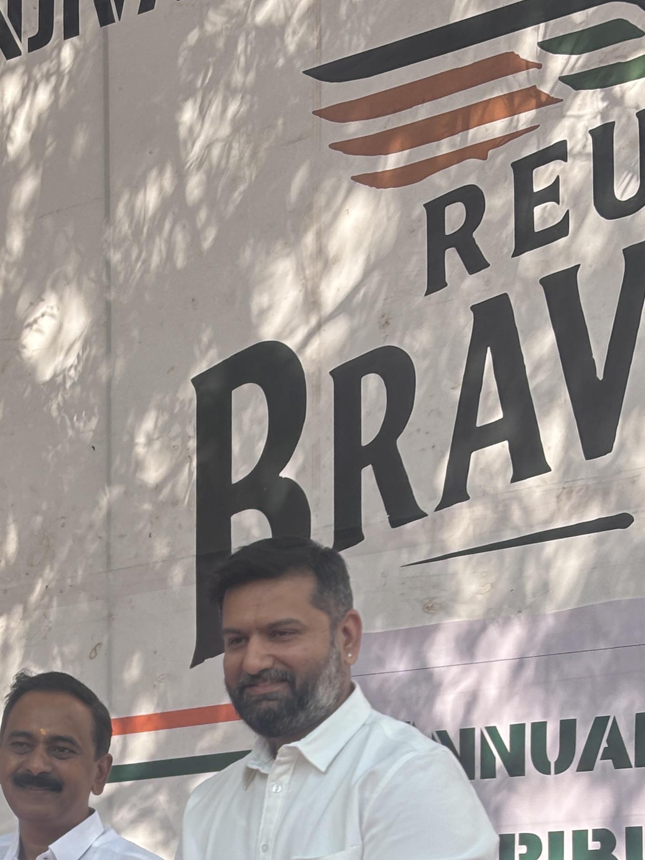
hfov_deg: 13.1
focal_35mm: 112
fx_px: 2783
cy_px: 866
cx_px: 10
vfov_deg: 17.2
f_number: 1.6
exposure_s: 1/460
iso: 32
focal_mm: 5.96
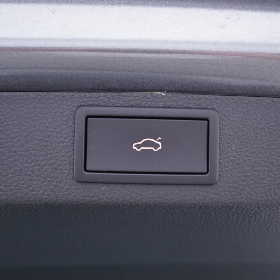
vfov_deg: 36.8
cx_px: 145
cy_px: 140
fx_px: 421
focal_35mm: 46
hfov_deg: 36.8
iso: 250
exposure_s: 1/40
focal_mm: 24
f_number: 2.8
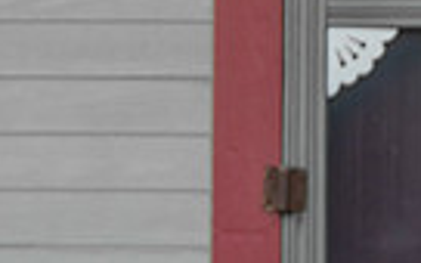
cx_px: 966
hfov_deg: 5.4
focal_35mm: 375
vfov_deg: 3.5
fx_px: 4303
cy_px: 190
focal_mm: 70
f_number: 2.8
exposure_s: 1/320
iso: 160
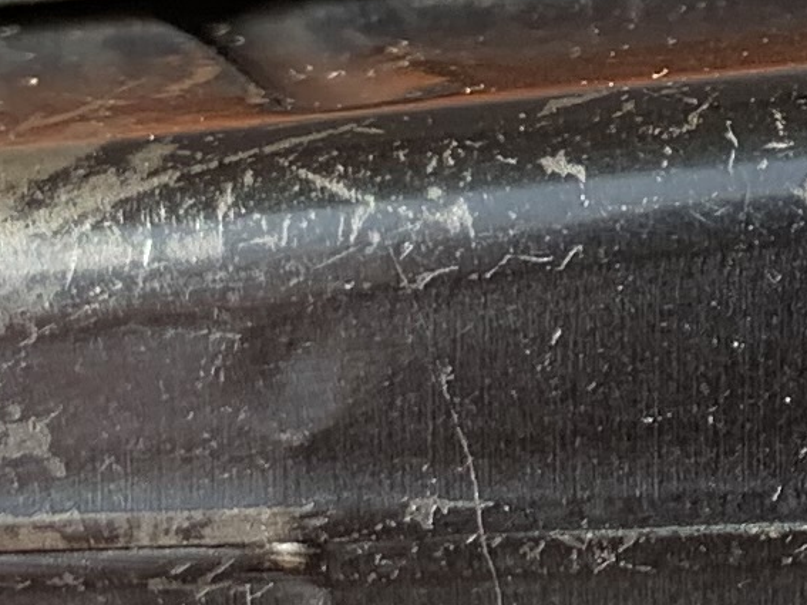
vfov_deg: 8.0
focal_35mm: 185
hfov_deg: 9.9
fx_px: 4312
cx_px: 1611
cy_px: -38
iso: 25
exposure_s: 1/122
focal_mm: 4.25
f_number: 1.8
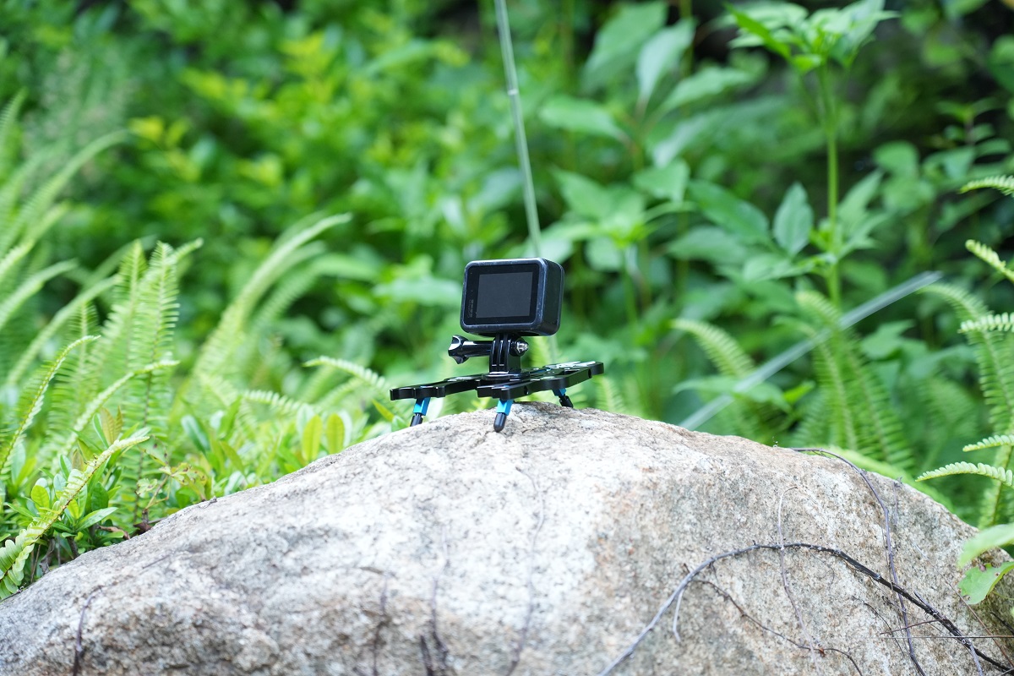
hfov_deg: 19.5
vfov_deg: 13.0
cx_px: 507
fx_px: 2957
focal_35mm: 105
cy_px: 338
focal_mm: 105
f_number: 4
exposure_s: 1/100
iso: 1600
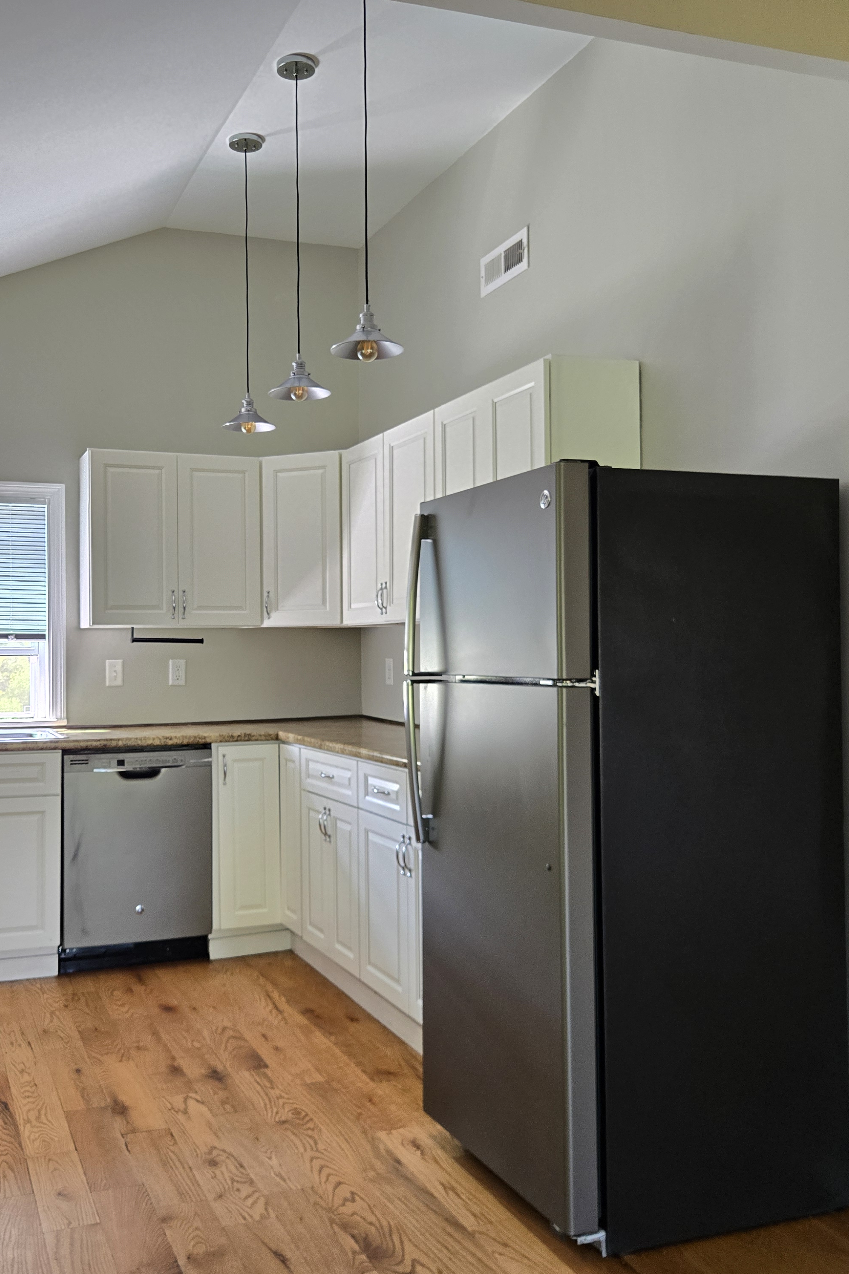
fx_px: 1132
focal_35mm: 32
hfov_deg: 40.8
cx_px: 316
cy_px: 637
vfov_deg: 58.7
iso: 320
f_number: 1.8
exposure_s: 1/120
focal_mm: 5.4
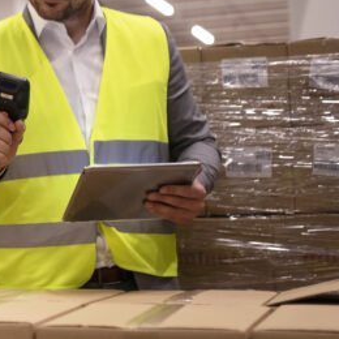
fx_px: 1296
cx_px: -287
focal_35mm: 117
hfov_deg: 13.3
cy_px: 100
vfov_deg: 14.9
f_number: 1.4
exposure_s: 1/250
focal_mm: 35
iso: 640
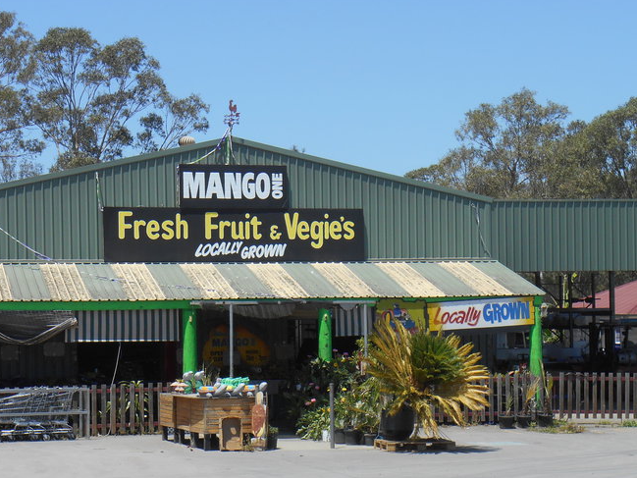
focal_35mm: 94
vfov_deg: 15.7
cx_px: 321
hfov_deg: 20.9
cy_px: 284
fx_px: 1730
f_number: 4.4
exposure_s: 1/640
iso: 80
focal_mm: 10.9
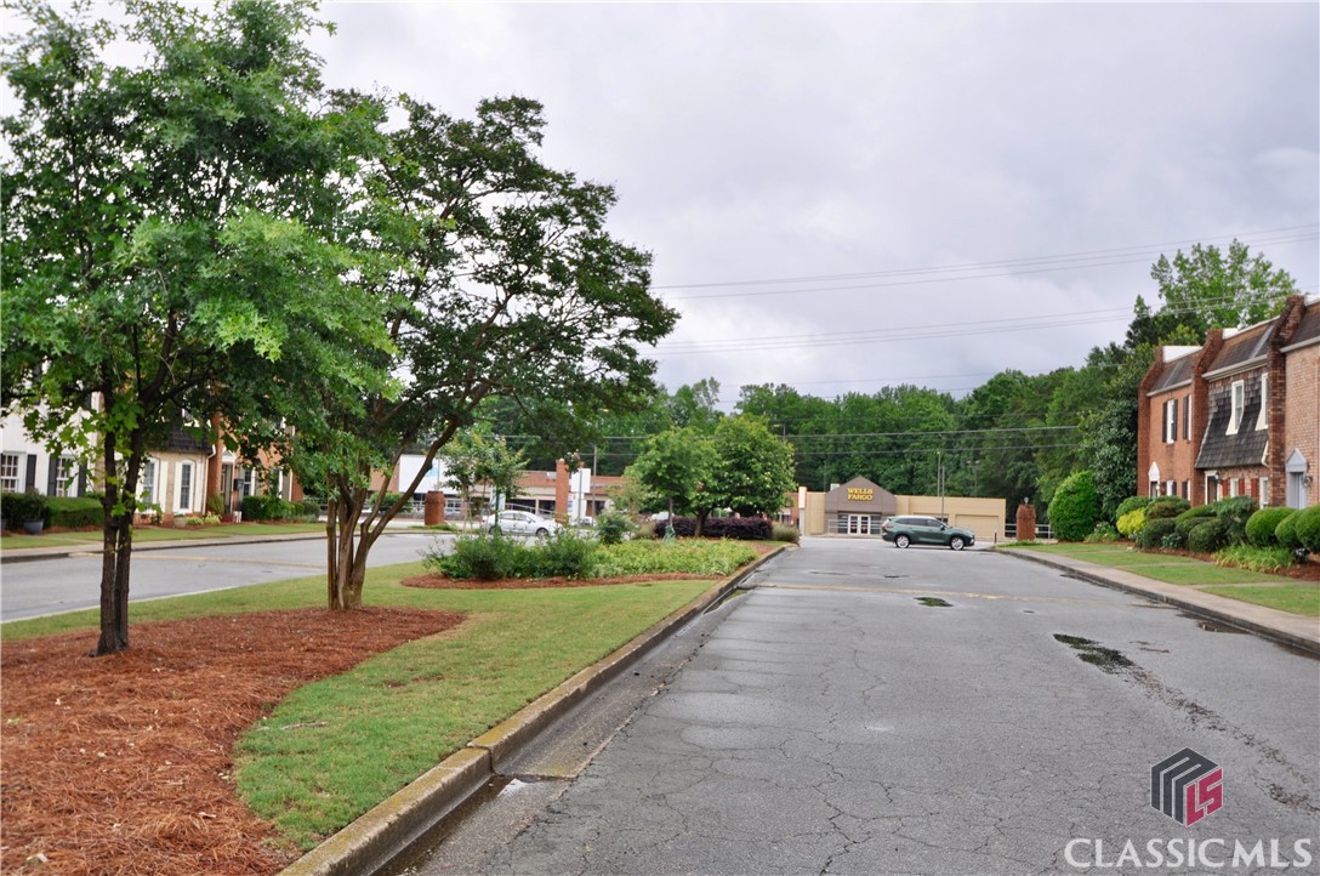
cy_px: 438
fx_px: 1098
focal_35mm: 30
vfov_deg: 43.5
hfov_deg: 62.0
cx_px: 660
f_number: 8
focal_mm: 20
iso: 200
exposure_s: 1/250
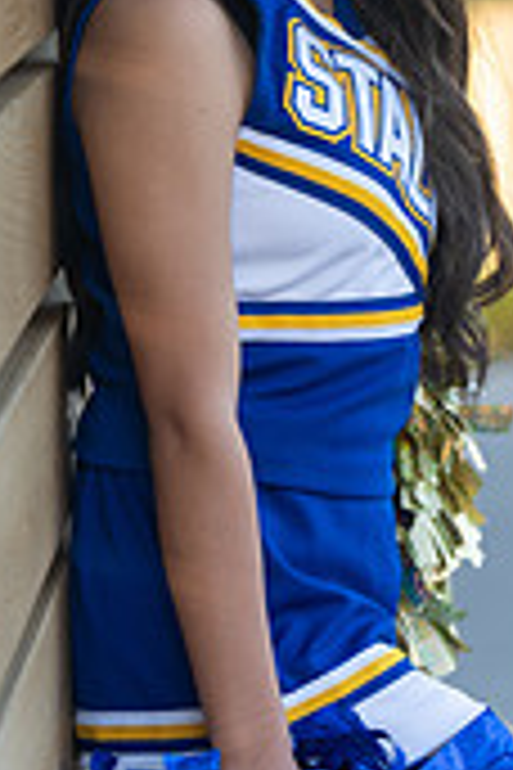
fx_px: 5835
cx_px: 320
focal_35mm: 273
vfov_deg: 7.5
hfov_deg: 5.0
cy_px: 68
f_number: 2.8
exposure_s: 1/320
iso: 200
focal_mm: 104
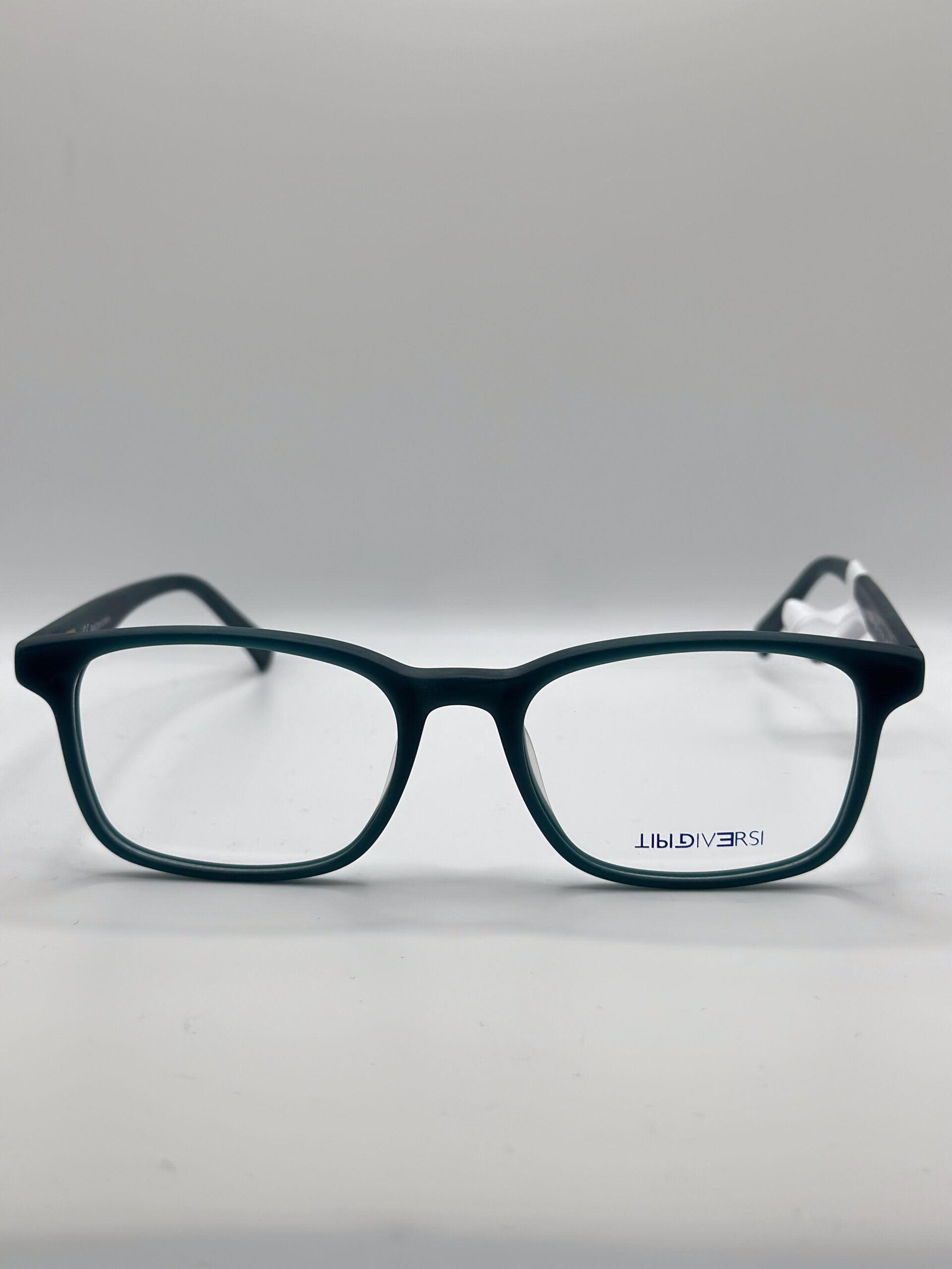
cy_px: 634
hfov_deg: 30.3
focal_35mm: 48
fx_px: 1760
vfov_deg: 39.7
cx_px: 476
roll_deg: -1.0
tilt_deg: -18.9
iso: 80
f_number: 1.78
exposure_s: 1/880
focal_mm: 6.86
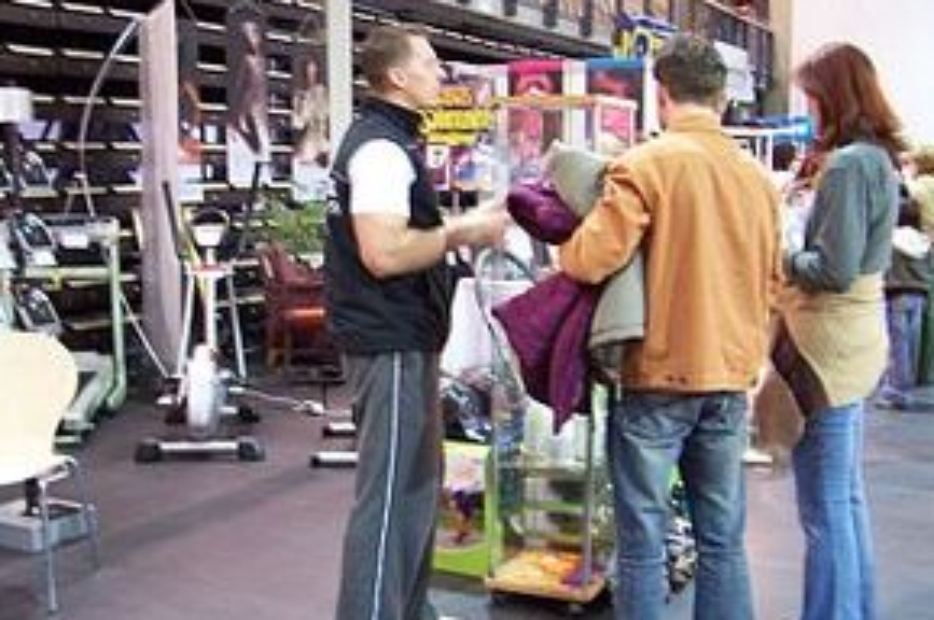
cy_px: 365
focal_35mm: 49
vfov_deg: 27.4
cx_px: 410
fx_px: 1270
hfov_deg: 40.3
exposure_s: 1/8
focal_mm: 5.6
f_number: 2.7
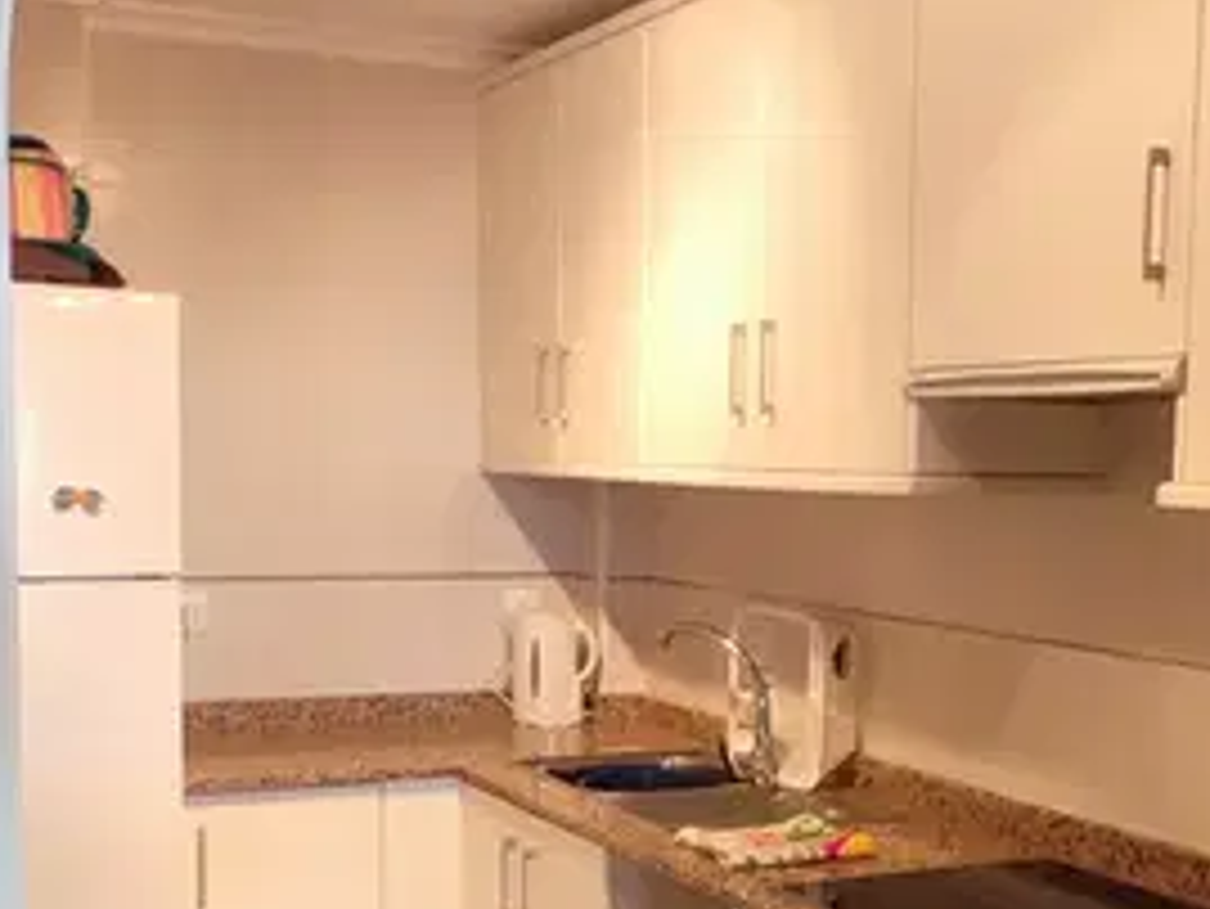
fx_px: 1993
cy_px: 698
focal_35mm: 57
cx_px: 639
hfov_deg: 33.8
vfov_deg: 25.3
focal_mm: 1.65
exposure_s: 1/50
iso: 344
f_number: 2.2
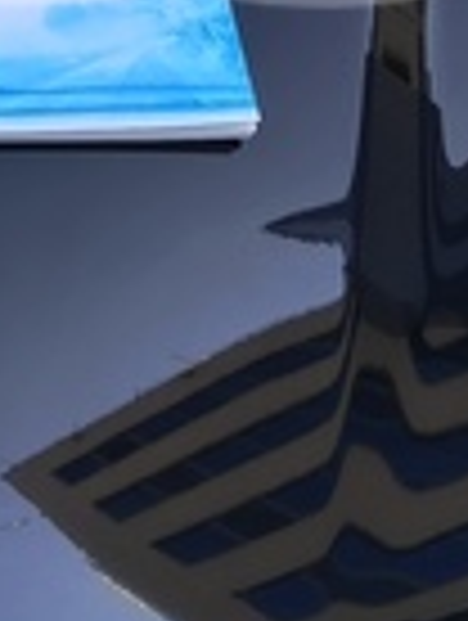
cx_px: -272
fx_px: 1869
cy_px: -76
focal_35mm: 104
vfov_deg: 18.1
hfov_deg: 13.3
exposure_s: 1/100
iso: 108
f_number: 1.75
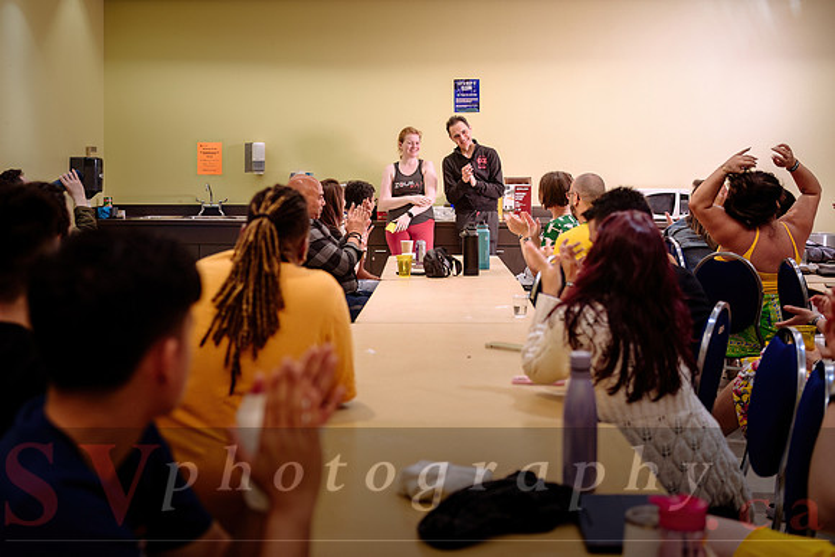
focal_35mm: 52
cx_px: 363
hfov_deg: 38.1
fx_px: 1208
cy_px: 242
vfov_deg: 26.0
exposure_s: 1/100
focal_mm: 46
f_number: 3.2
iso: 400
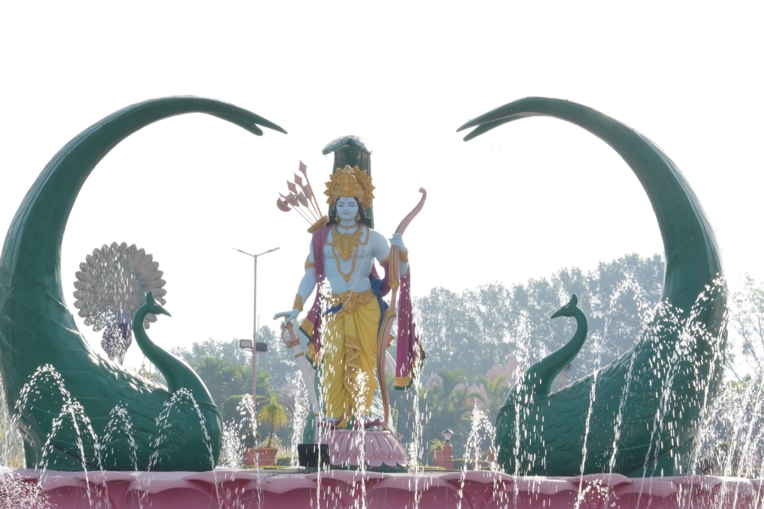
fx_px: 2185
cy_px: 287
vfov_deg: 13.3
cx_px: 329
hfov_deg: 19.8
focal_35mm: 103
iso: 400
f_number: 22
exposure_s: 1/100
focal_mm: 65
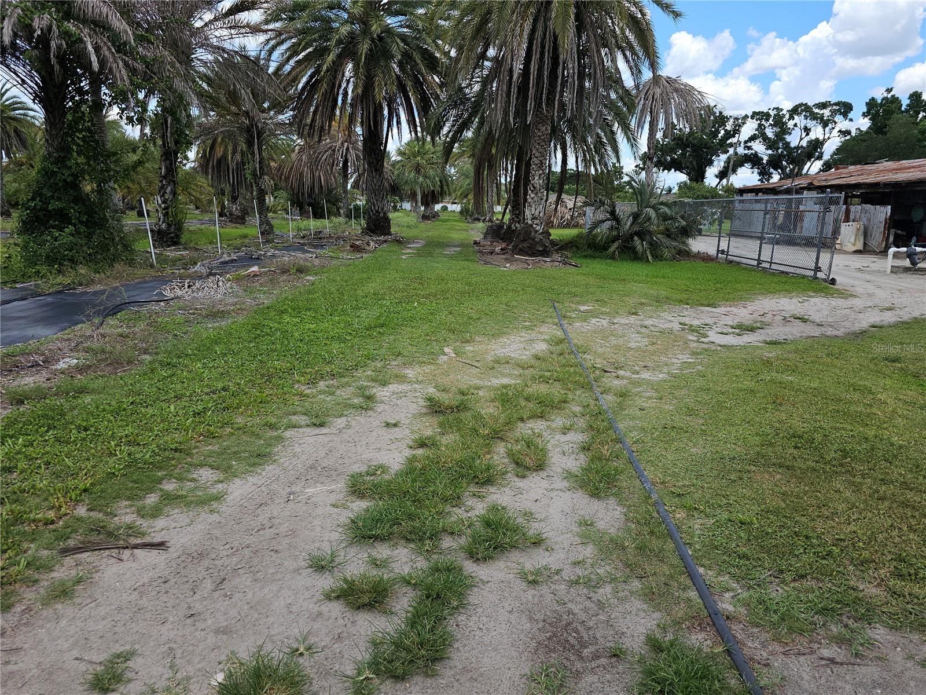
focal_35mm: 23
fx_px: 615
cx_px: 463
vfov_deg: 58.9
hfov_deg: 73.9
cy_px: 348
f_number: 1.7
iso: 12
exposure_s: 1/569
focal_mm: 6.3
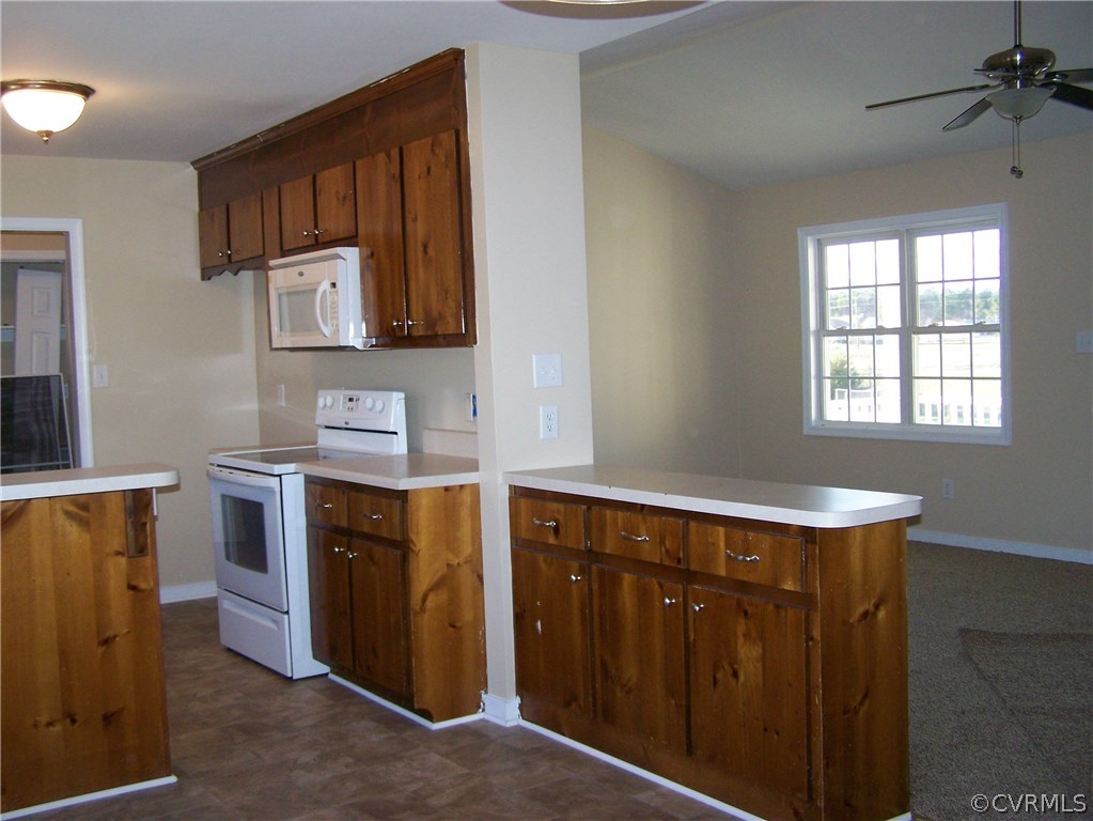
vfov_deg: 37.7
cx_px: 546
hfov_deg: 49.0
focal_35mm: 38
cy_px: 410
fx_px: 1200
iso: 160
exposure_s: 1/60
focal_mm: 6.3
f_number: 2.8
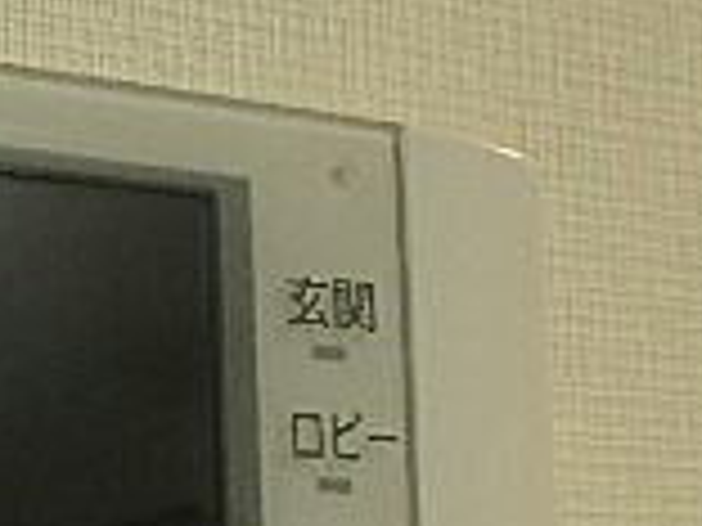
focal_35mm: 86
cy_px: 773
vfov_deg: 15.9
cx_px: -94
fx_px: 1744
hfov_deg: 21.4
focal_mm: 3.7
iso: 250
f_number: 3.5
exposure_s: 1/30
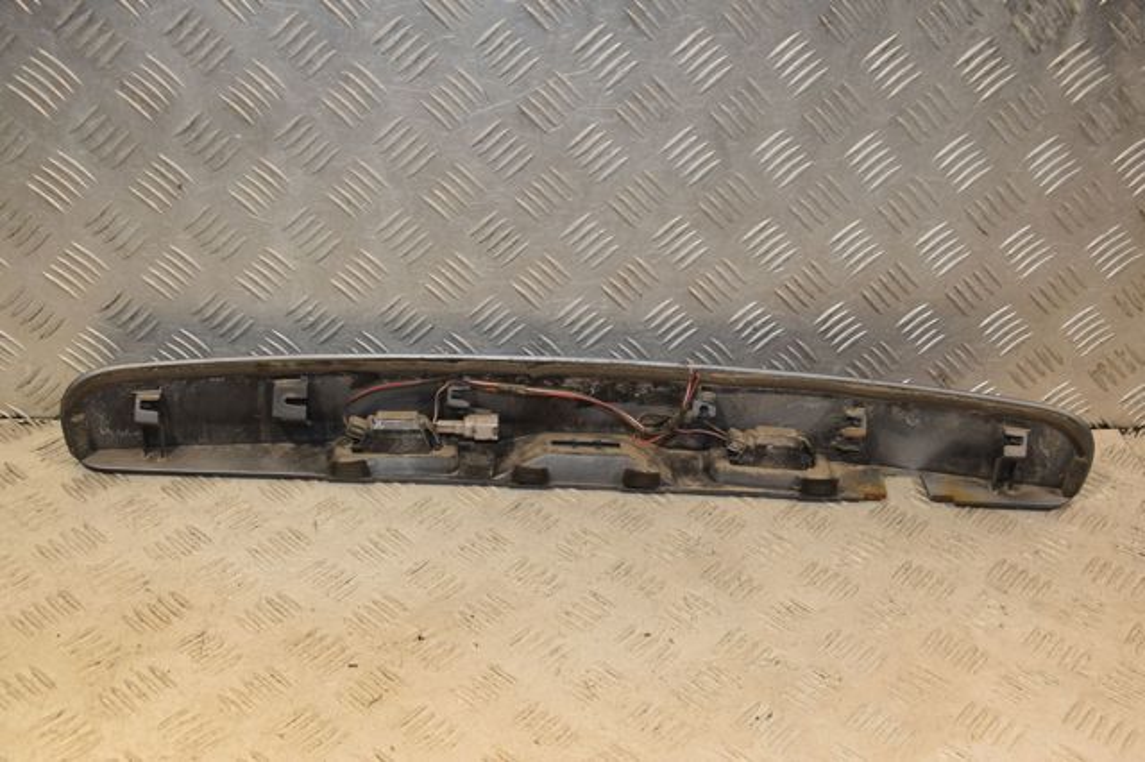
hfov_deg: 46.4
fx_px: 1335
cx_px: 572
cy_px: 381
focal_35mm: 42
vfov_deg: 31.9
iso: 800
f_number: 7.1
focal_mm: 28
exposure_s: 1/200
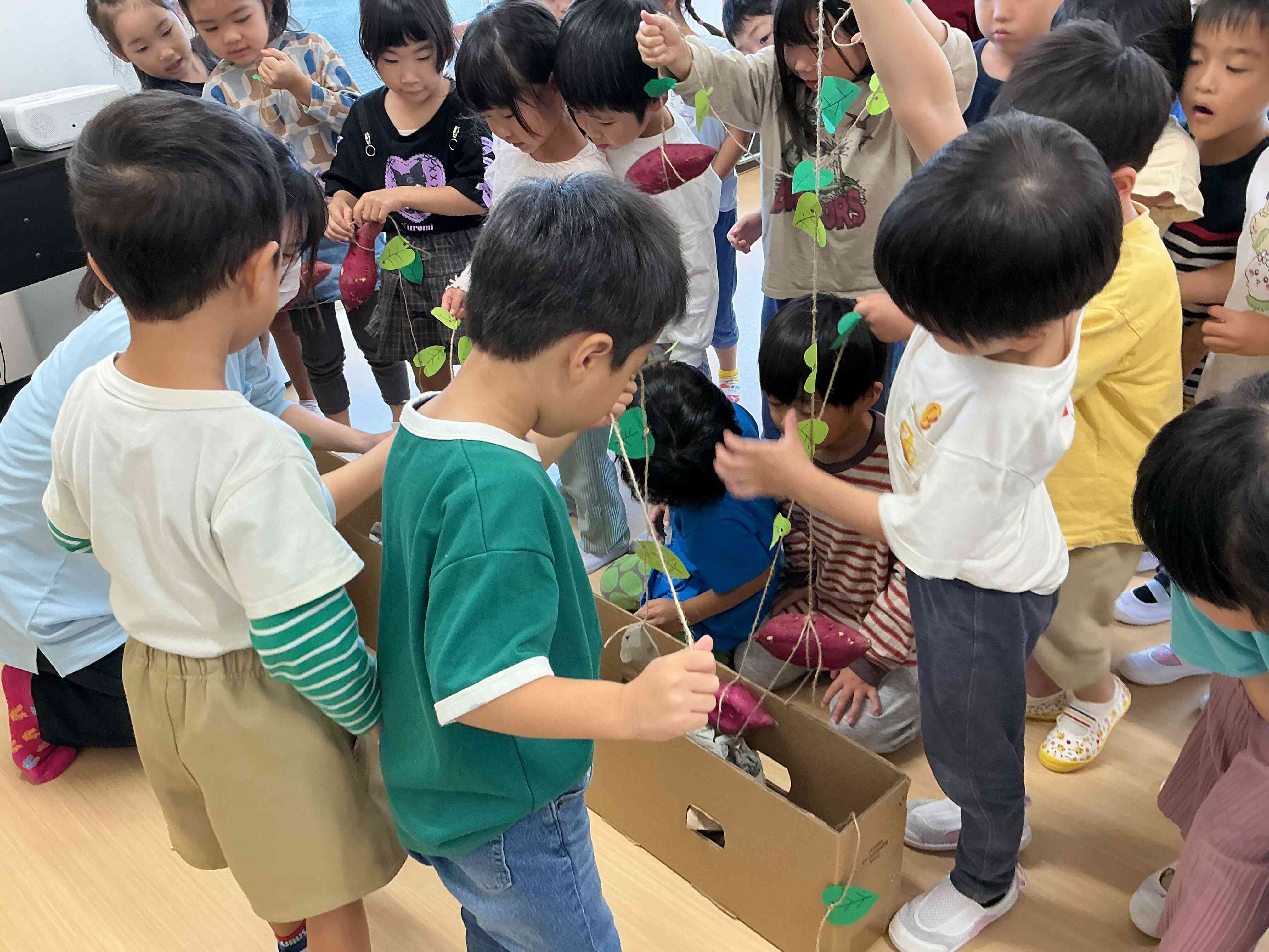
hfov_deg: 61.7
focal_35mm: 29
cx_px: 634
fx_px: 1063
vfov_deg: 48.2
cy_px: 476
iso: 80
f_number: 1.8
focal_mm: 3
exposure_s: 1/60
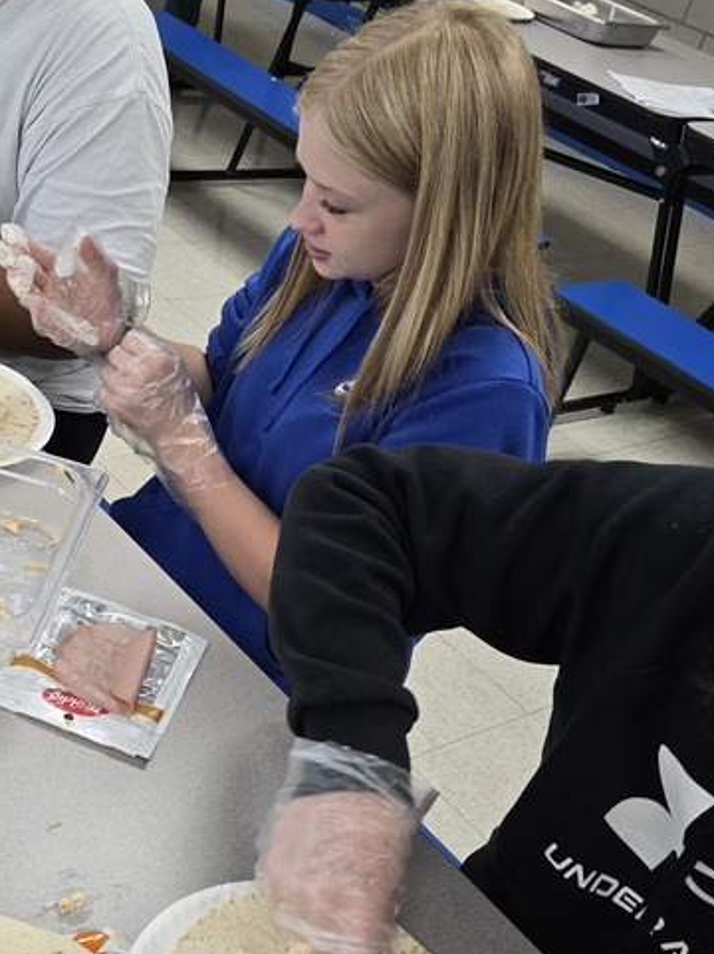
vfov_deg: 38.8
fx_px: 1349
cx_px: 157
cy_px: 551
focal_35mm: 49
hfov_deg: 29.1
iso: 200
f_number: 1.8
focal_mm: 5.4
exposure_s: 1/120
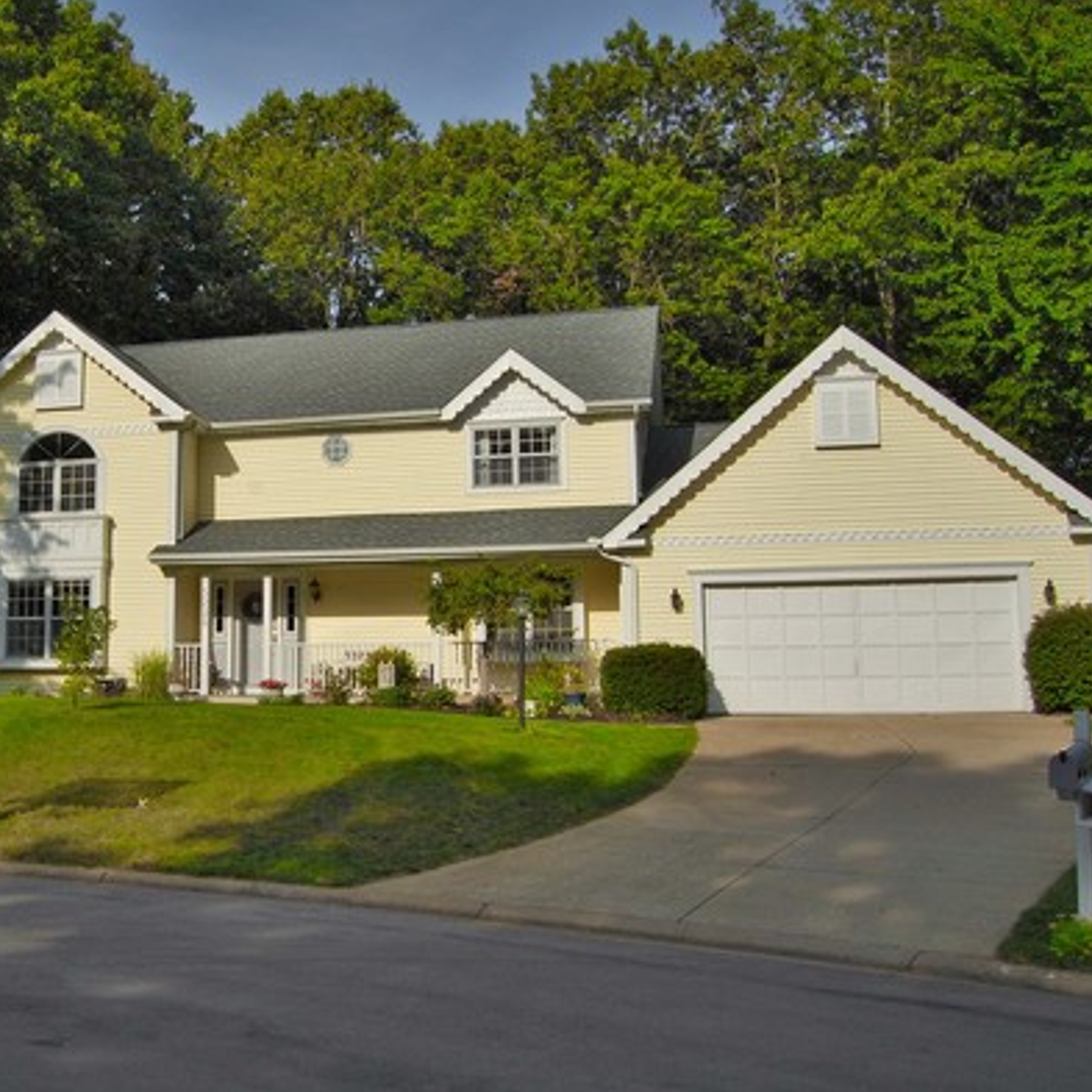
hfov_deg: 46.0
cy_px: 542
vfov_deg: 47.2
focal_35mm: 35
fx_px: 1249
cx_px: 308
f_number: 11
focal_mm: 18
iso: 200
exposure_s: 1/500
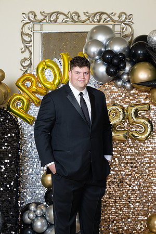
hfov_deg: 10.2
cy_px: 117
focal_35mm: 135
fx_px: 877
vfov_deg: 15.2
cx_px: 78
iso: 320
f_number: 8
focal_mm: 135
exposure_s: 1/100
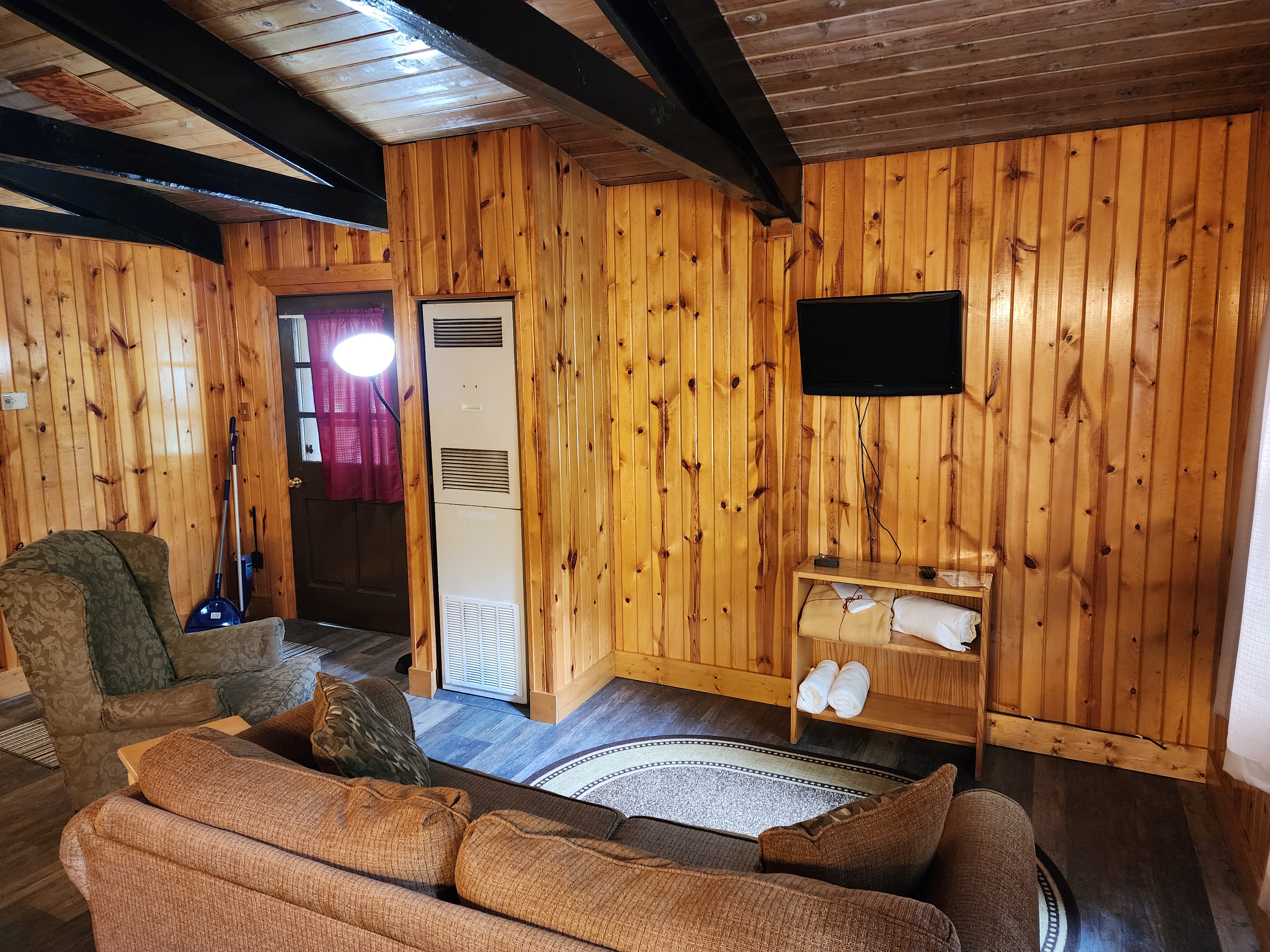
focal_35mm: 23
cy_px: 476
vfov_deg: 58.9
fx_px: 844
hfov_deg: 73.9
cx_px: 635
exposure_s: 1/40
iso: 500
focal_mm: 6.4
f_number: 1.8
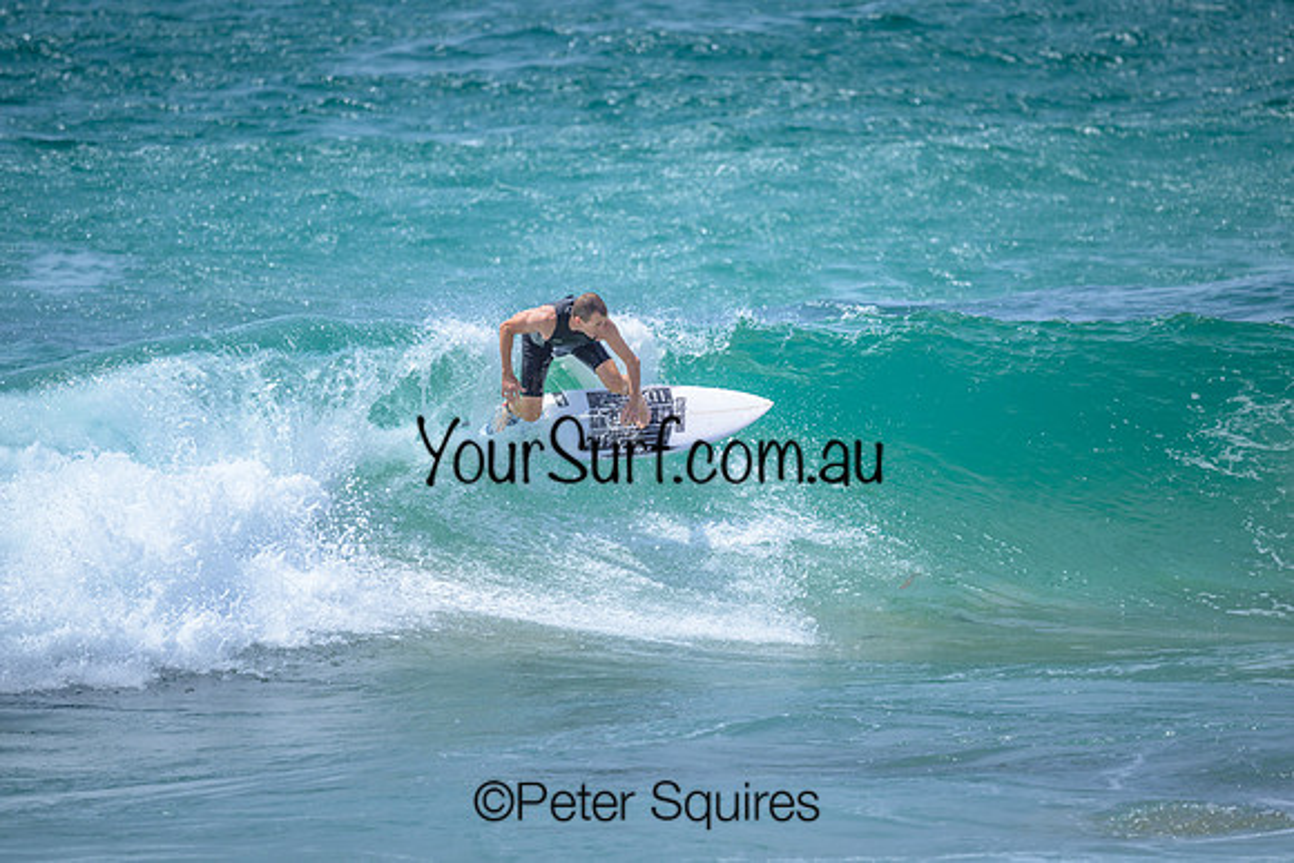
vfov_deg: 1.7
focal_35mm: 800
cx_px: 647
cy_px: 432
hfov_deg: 2.6
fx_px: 28761
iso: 900
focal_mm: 800
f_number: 6.3
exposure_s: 1/3200
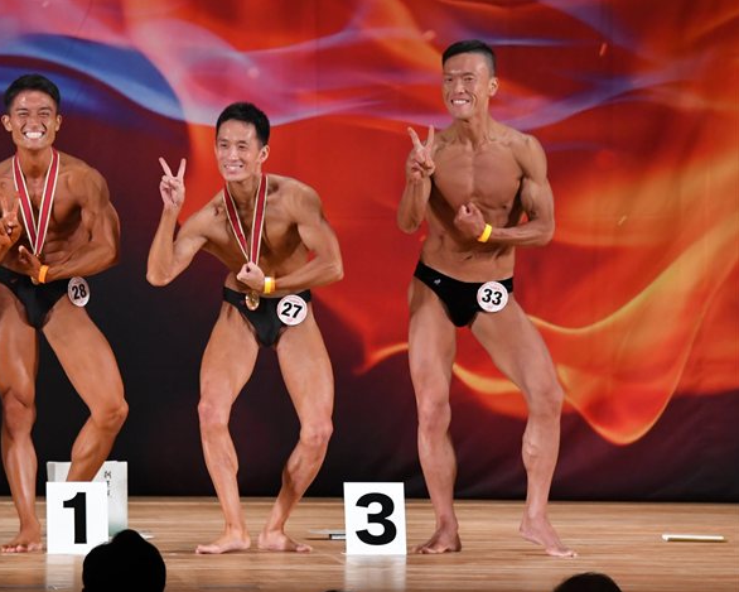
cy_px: 284
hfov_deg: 7.2
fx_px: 5884
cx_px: 254
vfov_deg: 5.8
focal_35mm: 269
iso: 3200
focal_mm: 145
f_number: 5.6
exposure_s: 1/400
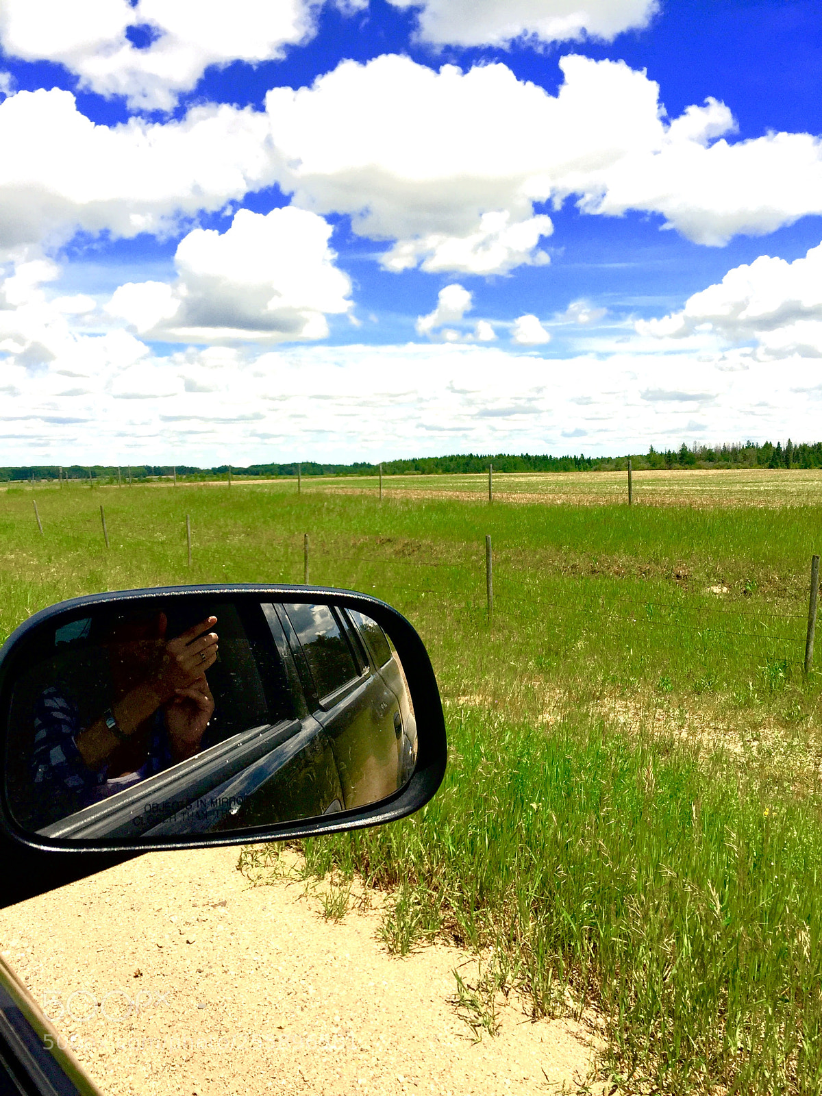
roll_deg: +0.6
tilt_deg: -6.2
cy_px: 548
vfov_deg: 61.7
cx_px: 411
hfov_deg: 48.2
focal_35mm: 29
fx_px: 918
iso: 32
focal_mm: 4.15
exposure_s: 1/3300
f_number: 2.2
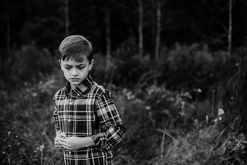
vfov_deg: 27.0
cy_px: 82
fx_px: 343
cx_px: 124
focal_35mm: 50
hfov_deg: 39.6
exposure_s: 1/1250
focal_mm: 50
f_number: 2.5
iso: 400
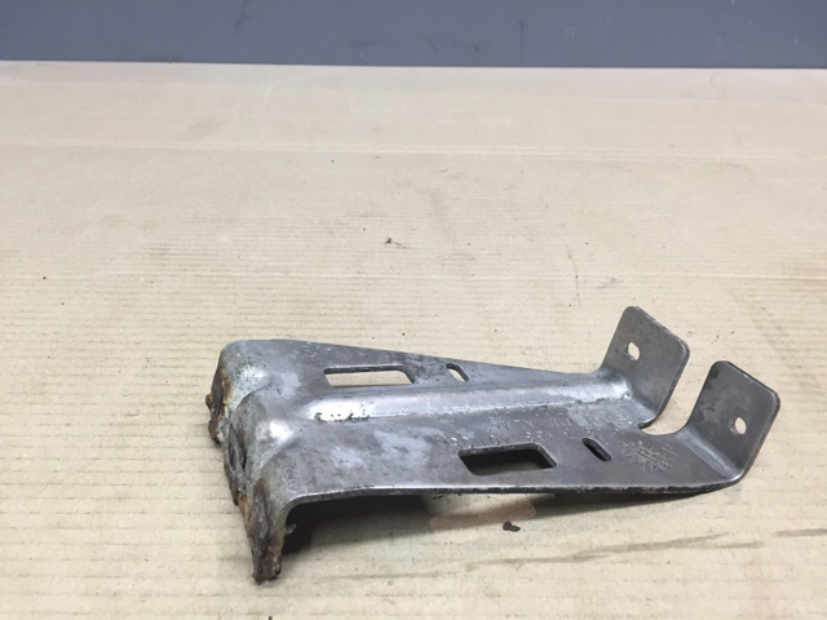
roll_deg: -1.8
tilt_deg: -30.2
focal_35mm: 29
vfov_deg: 48.2
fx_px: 693
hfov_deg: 61.7
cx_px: 414
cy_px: 310
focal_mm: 4.15
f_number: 2.2
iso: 50
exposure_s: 1/33
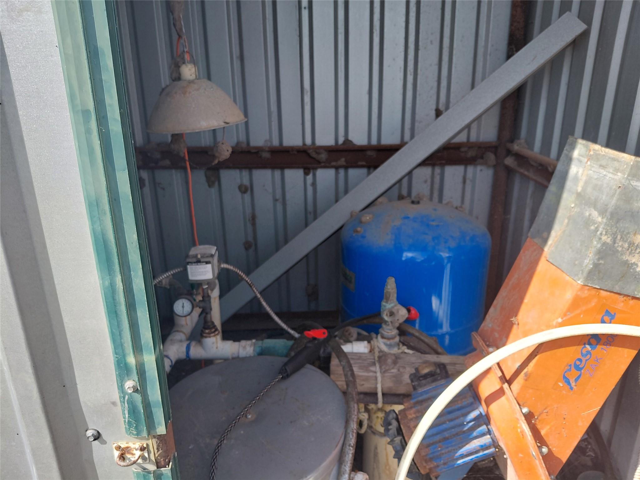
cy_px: 240
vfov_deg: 54.9
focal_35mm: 25
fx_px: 462
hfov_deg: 69.4
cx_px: 320
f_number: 1.8
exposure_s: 1/564
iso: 50
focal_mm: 4.69
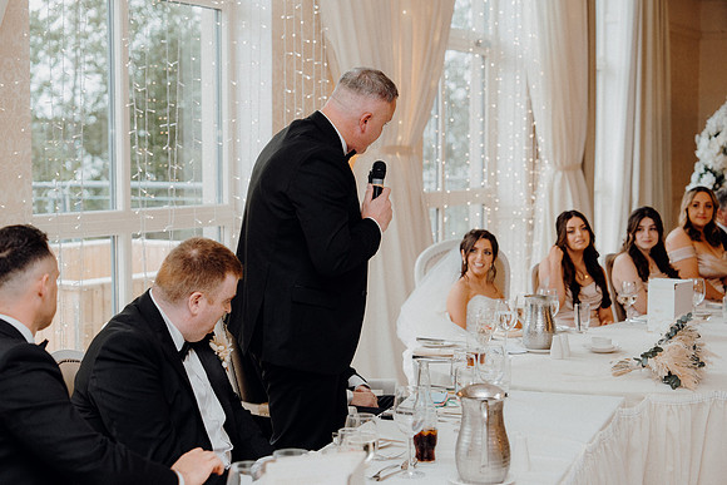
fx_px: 1293
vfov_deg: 21.3
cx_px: 364
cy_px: 242
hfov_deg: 31.4
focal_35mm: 64
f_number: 3.5
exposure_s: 1/160
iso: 640
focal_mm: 64
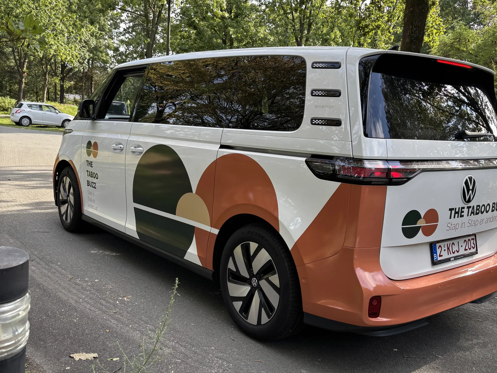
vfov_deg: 53.1
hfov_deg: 67.3
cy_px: 186
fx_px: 373
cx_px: 248
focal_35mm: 26
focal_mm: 5.96
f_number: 1.6
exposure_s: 1/393
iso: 50
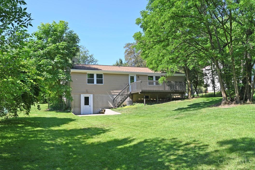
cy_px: 85
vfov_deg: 43.6
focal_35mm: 30
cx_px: 128
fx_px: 212
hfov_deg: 61.9
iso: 110
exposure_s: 1/250
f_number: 5.6
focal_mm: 30
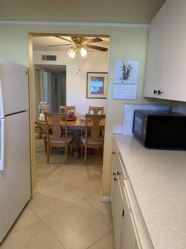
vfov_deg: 71.6
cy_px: 124
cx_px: 93
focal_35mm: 24
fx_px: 172
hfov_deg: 56.8
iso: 200
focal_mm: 6.76
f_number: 1.78
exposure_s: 1/60
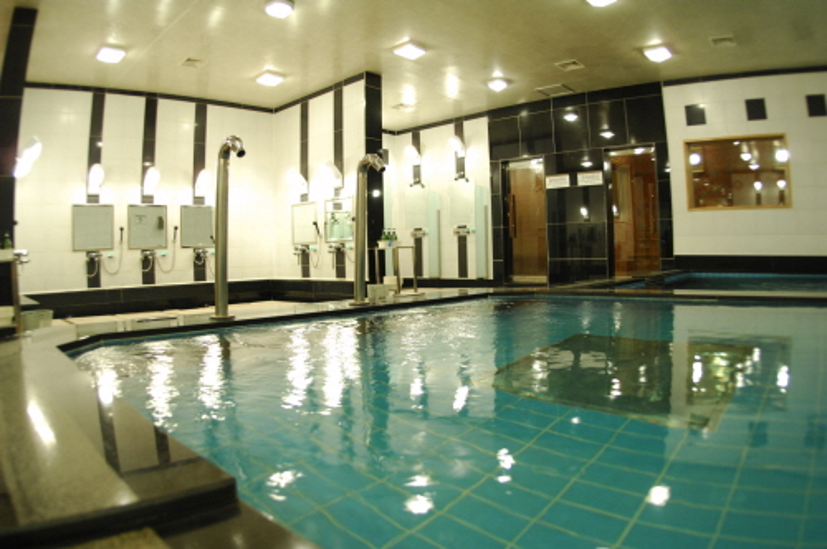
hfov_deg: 73.8
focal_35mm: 24
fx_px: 551
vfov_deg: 53.0
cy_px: 274
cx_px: 414
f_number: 5.6
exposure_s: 1/10
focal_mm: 16
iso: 500
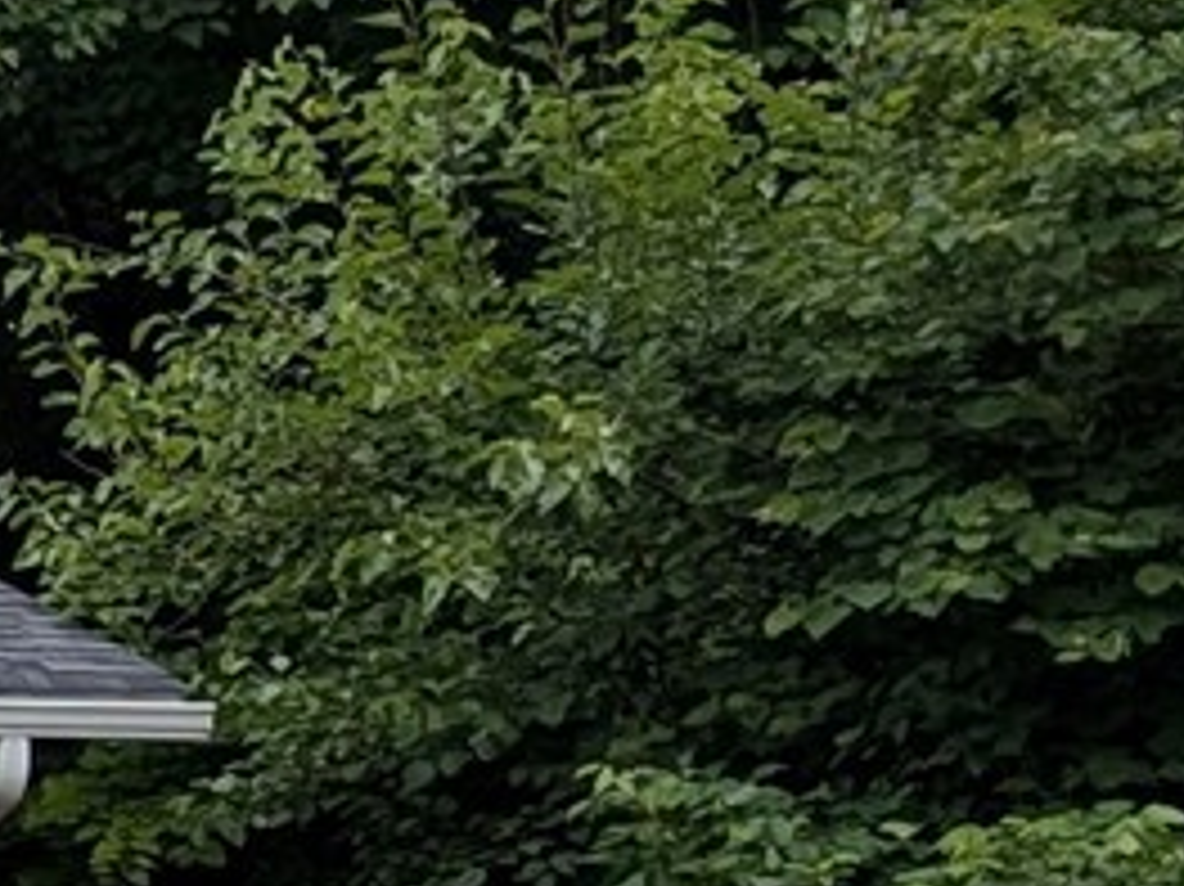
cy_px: 1129
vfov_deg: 8.4
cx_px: -2751
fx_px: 5983
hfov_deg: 8.6
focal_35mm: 175
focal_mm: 4.53
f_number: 1.7
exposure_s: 1/1577
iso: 30
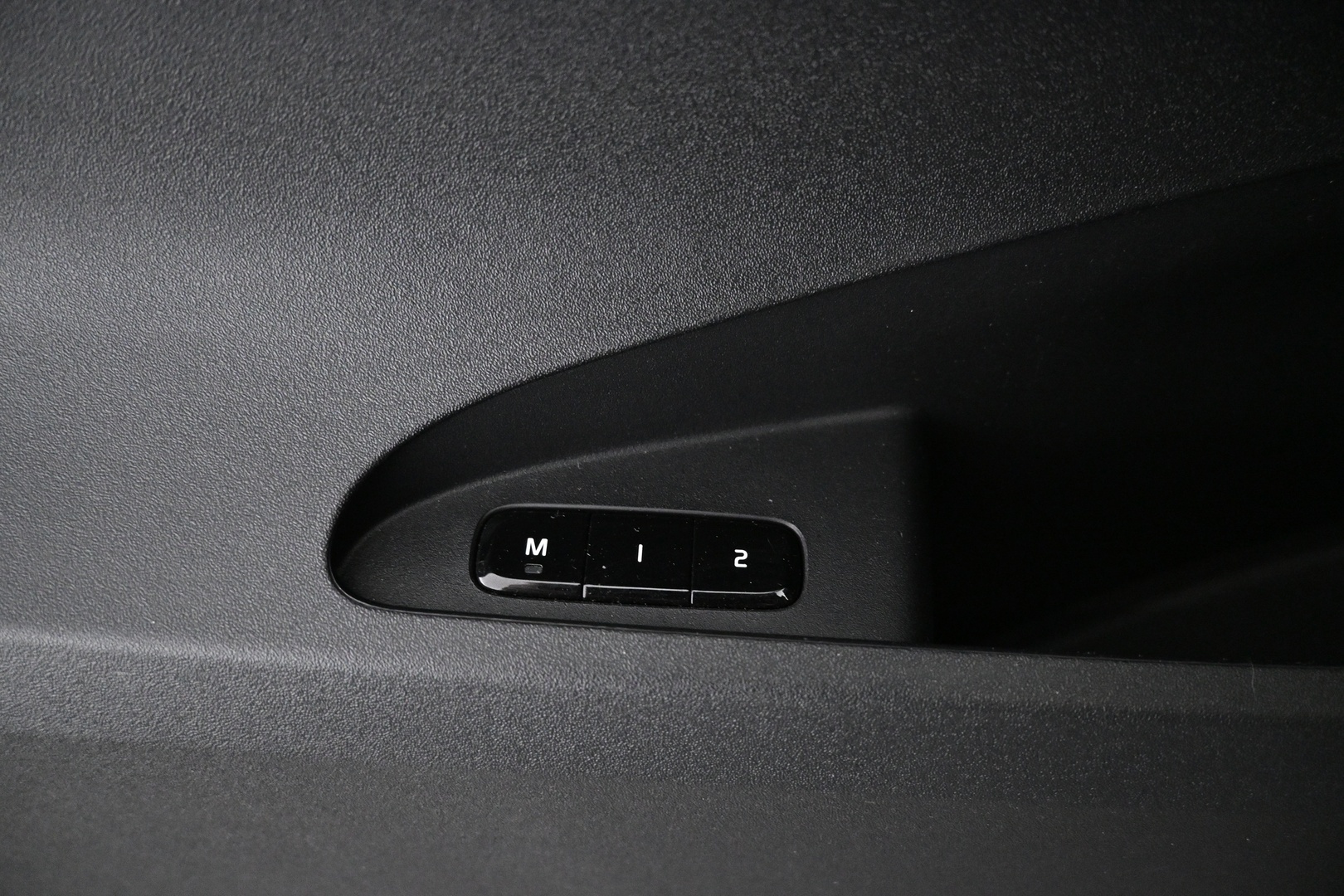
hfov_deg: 73.7
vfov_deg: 53.1
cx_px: 672
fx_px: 896
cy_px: 448
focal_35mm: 24
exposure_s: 1/40
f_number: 3.5
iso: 4000
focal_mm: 16
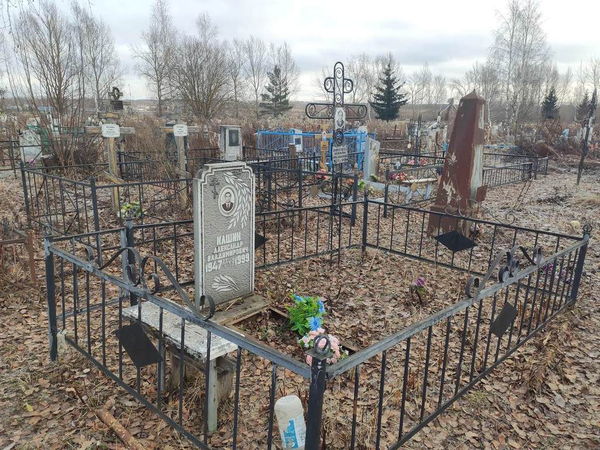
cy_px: 225
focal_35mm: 26
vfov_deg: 53.1
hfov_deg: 67.3
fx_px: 451
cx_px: 300
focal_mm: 4.77
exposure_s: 1/358
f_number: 1.75
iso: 112
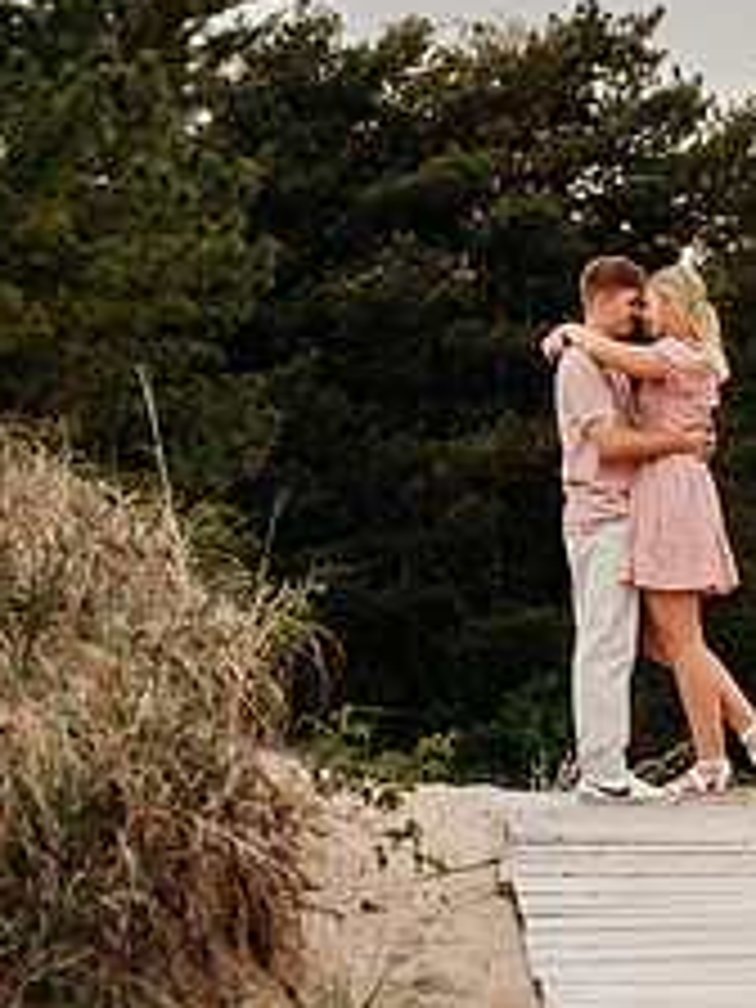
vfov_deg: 14.6
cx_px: 590
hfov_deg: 11.0
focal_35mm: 135
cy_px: 306
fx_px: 3931
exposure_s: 1/1000
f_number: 2.8
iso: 320
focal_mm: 70
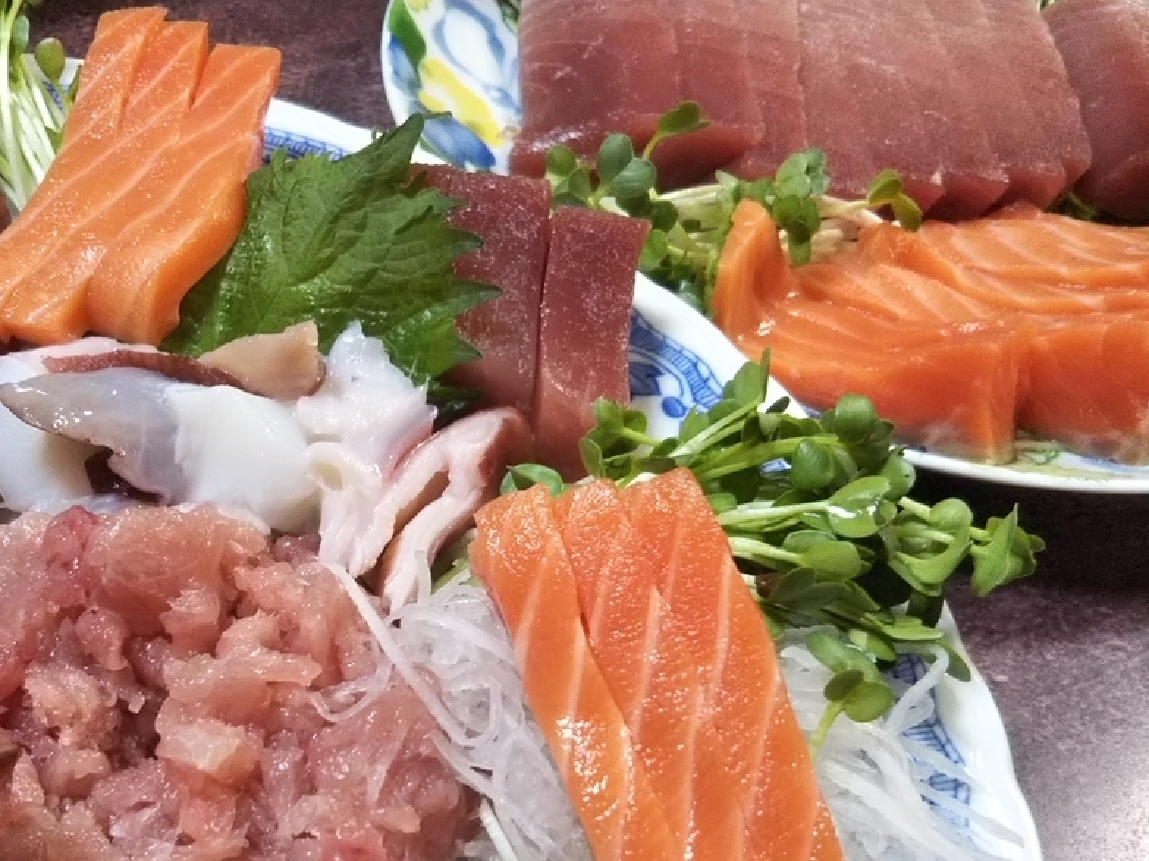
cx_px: 412
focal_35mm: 46
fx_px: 1527
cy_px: 623
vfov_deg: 31.1
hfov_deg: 40.9
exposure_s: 1/30
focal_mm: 4
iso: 160
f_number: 2.2
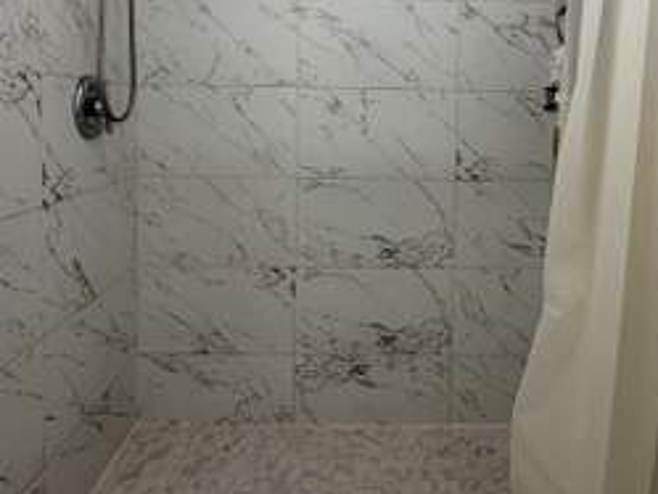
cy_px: 132
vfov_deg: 49.6
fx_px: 513
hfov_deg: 65.2
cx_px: 359
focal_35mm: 27
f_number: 2.2
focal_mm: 2.22
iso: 160
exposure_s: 1/60
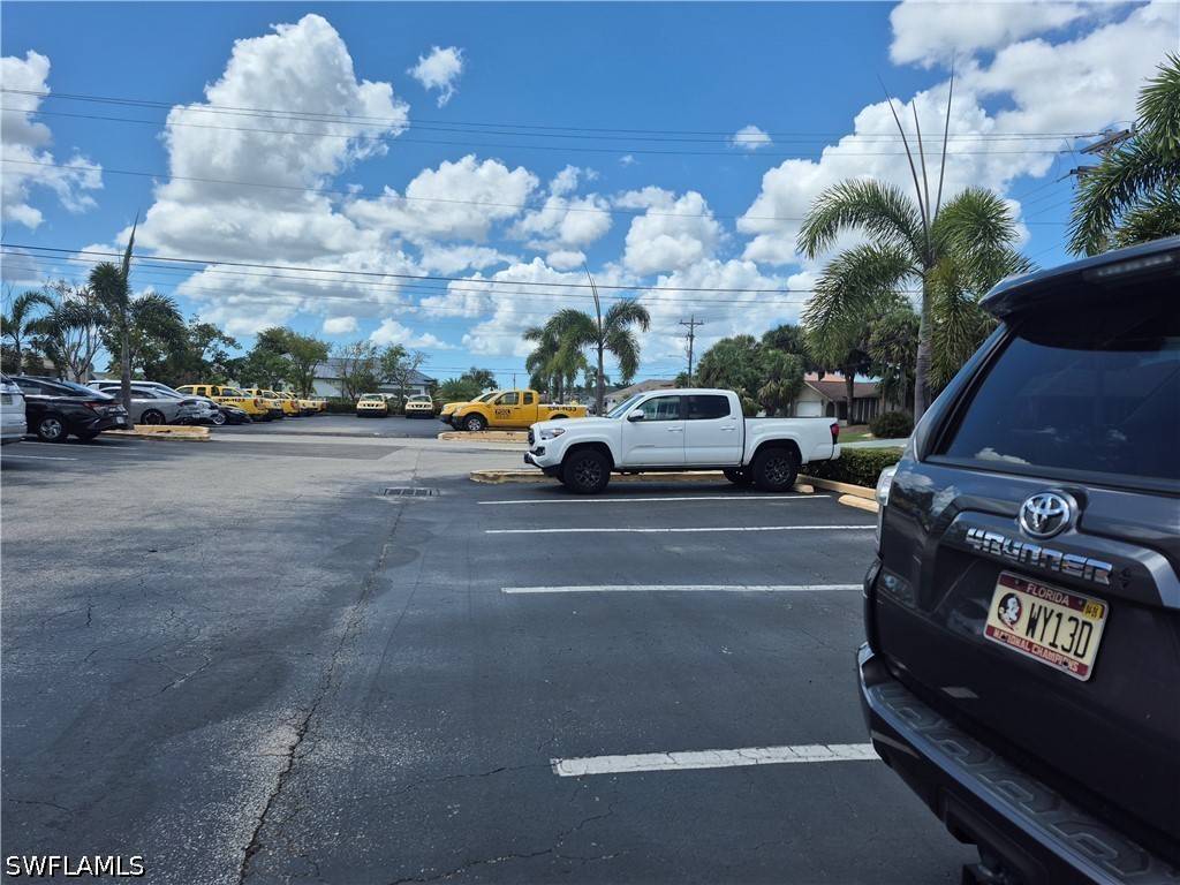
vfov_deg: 58.9
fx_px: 784
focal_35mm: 23
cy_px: 442
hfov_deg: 73.9
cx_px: 590
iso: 25
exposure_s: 1/2344
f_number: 1.8
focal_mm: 5.4
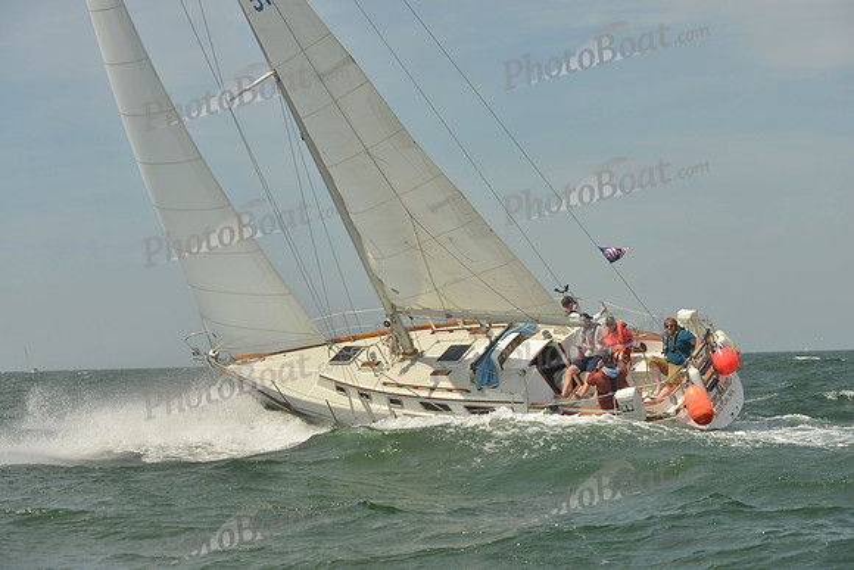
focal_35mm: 70
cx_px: 427
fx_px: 1661
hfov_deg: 28.8
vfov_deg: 19.5
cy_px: 285
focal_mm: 70
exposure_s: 1/1250
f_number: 8
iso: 200
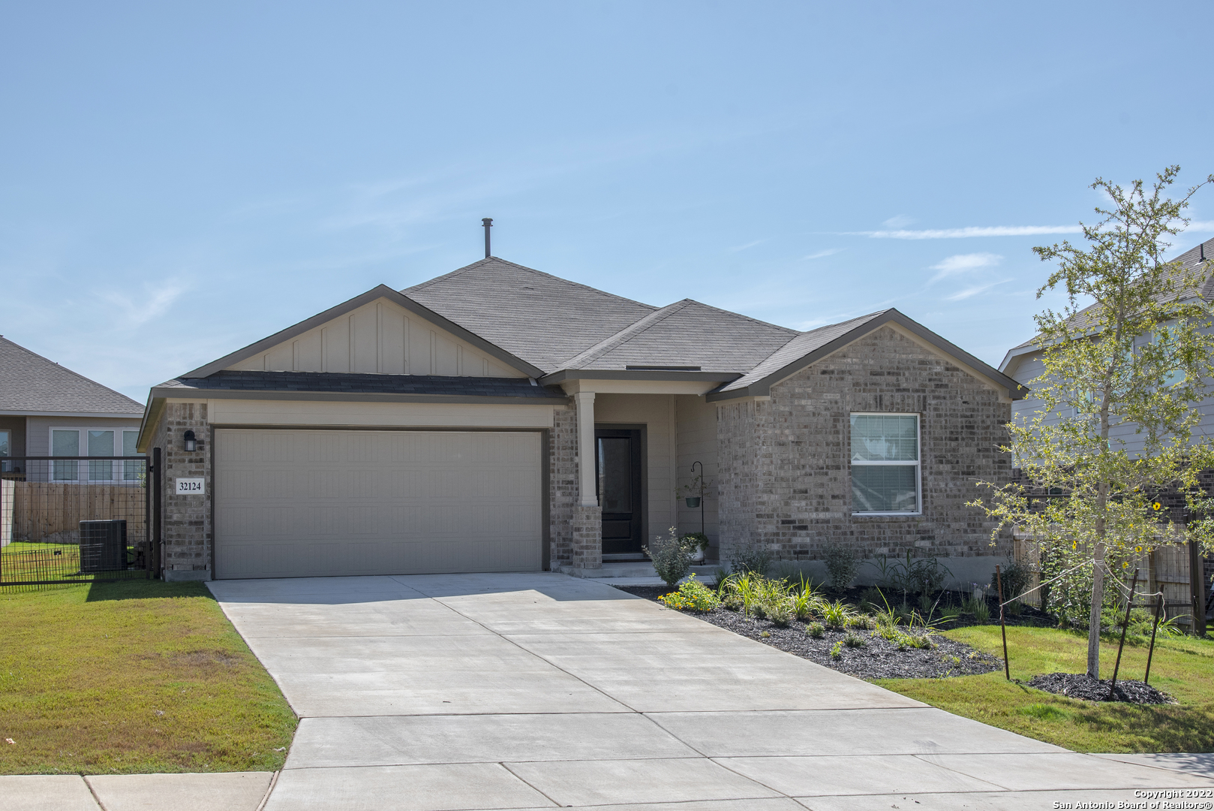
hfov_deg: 50.7
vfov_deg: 35.1
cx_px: 607
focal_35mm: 38
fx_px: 1282
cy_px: 406
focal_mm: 38
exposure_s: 1/1000
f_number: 8
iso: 320
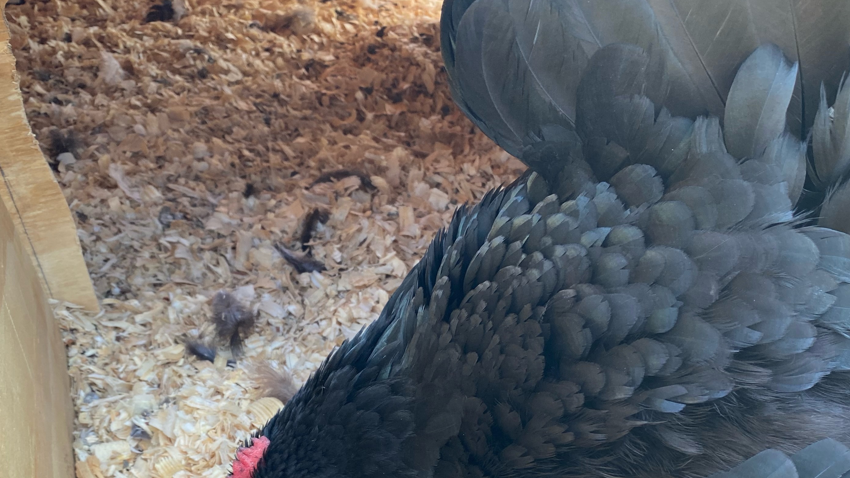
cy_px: 424
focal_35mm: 41
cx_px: 474
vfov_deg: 28.0
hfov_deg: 49.3
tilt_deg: -45.4
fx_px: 924
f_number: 1.8
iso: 80
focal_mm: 4.25
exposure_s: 1/121
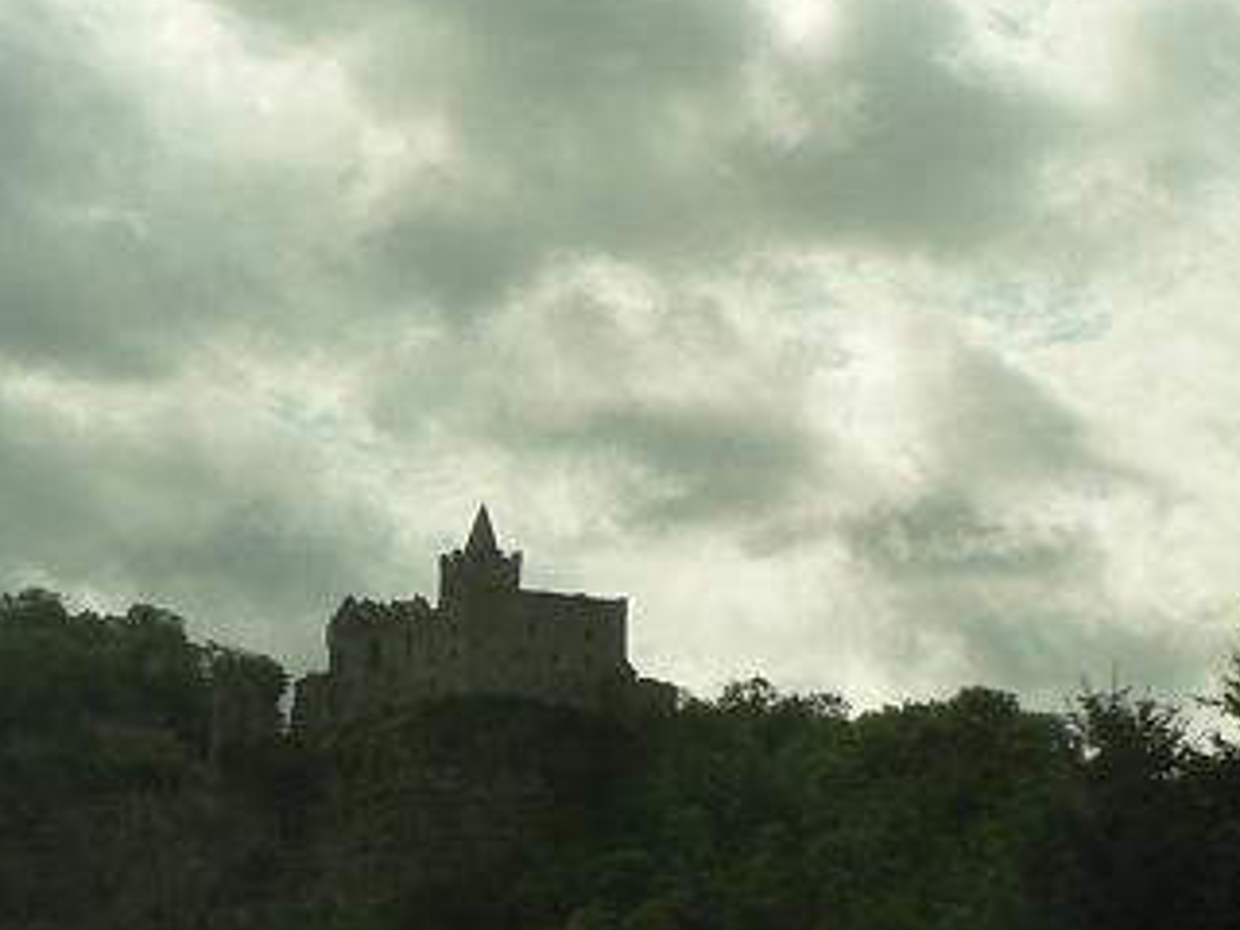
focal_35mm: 90
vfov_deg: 16.4
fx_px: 3224
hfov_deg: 21.8
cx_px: 523
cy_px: 515
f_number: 5.6
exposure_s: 1/400
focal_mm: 6
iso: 80
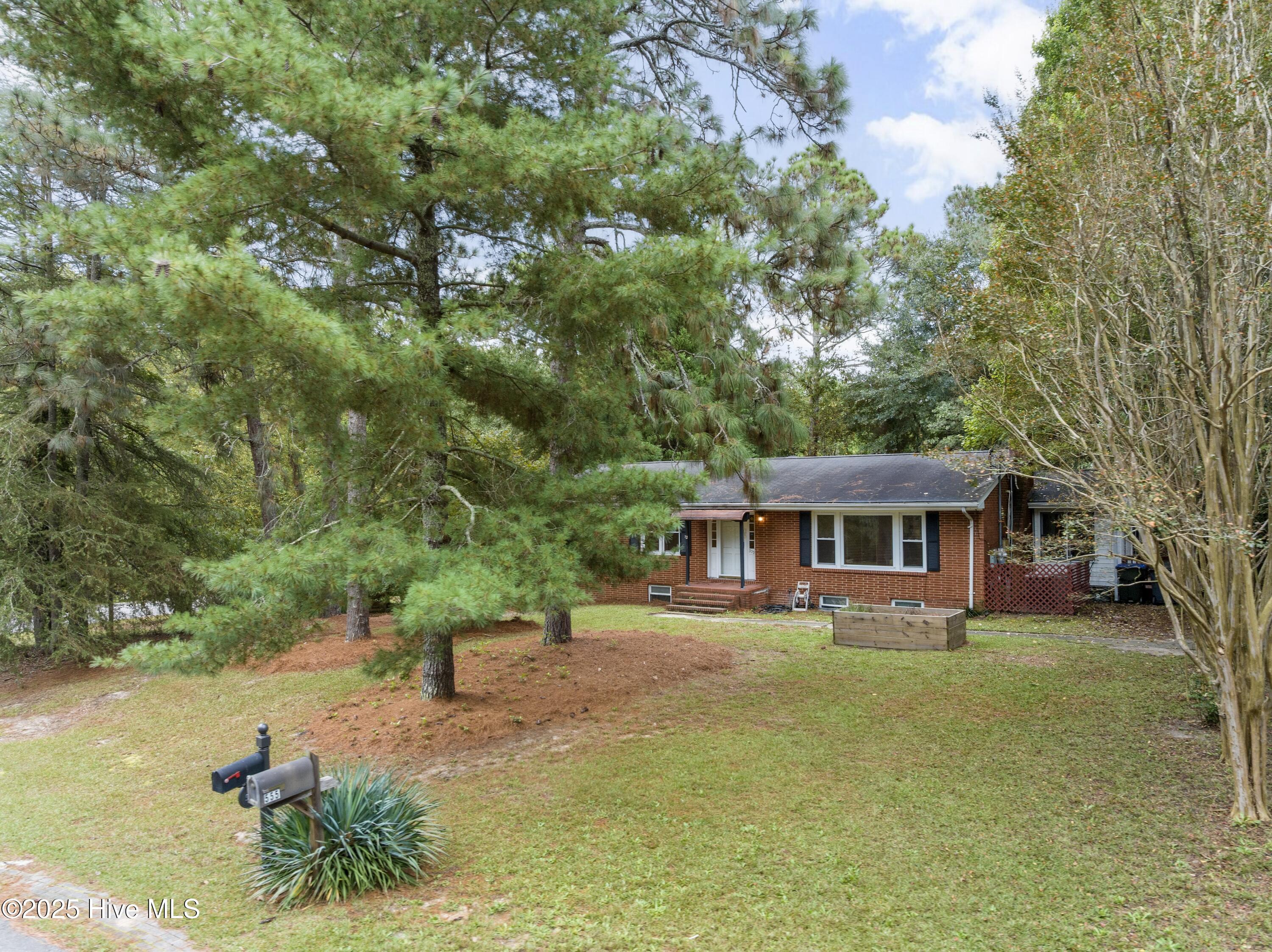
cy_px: 476
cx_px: 636
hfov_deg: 71.6
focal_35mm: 24
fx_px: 881
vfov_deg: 56.8
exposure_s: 1/2
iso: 100
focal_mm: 12.29
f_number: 8
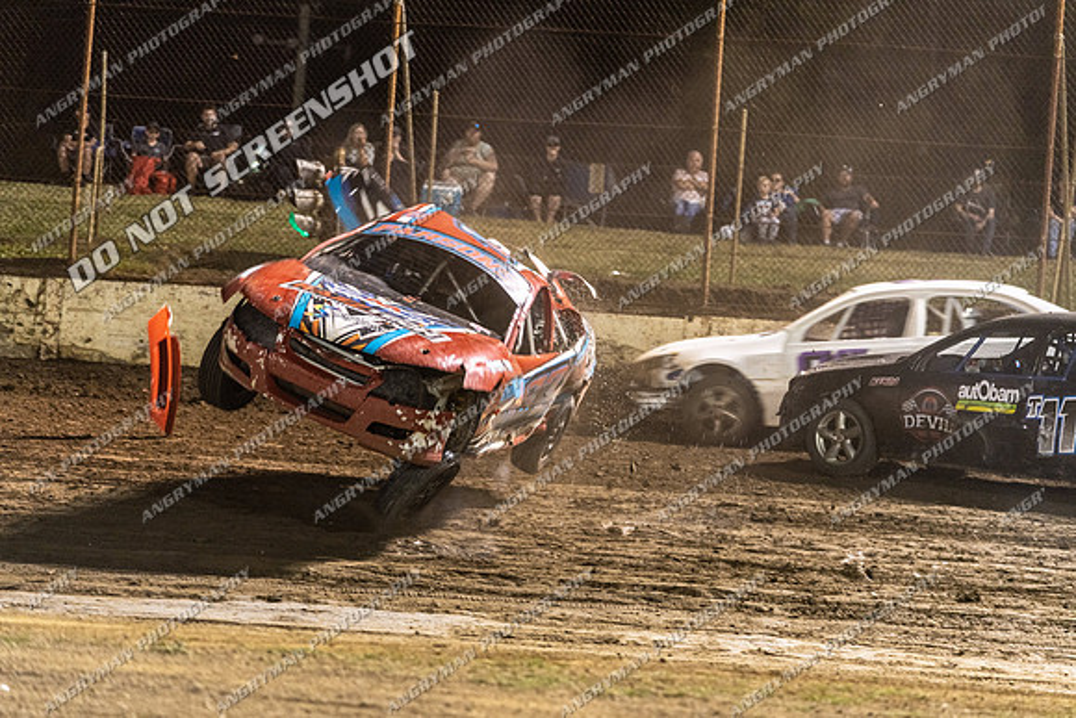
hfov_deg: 17.8
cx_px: 538
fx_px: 3438
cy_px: 359
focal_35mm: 115
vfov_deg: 11.9
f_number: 2.8
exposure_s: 1/160
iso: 1600
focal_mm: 115
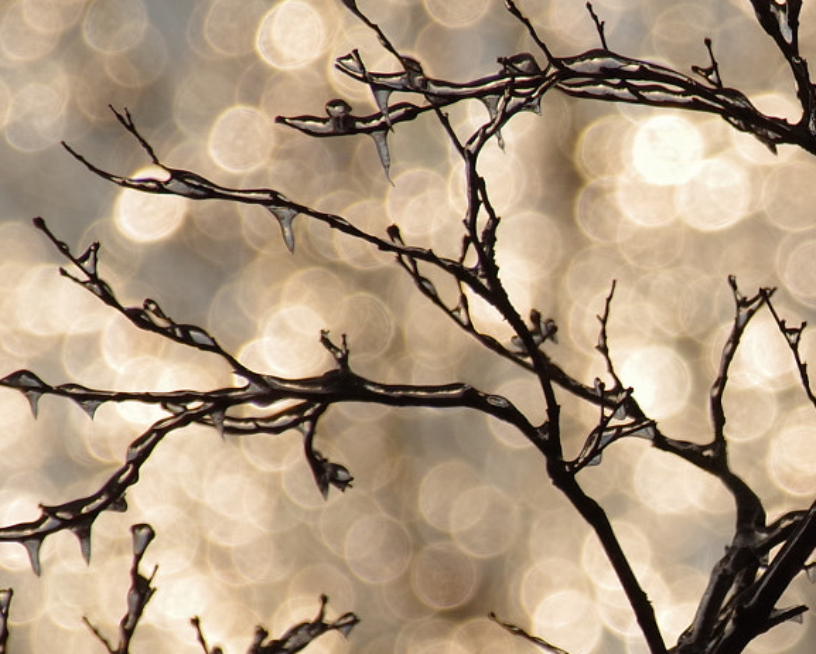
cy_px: 455
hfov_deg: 1.3
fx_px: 36214
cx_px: 1056
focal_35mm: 1499
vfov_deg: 1.0
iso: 200
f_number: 6.3
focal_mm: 300
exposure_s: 1/2000
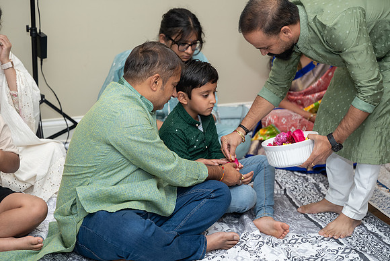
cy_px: 130
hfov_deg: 27.0
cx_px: 195
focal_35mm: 75
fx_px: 813
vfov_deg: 18.2
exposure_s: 1/200
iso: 500
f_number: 2.8
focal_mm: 75
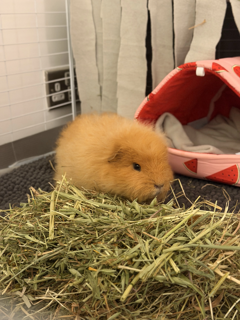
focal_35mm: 48
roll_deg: +1.2
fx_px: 444
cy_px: 160
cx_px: 120
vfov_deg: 39.7
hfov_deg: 30.3
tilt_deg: -18.1
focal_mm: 6.76
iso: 800
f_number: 1.78
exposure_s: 1/26
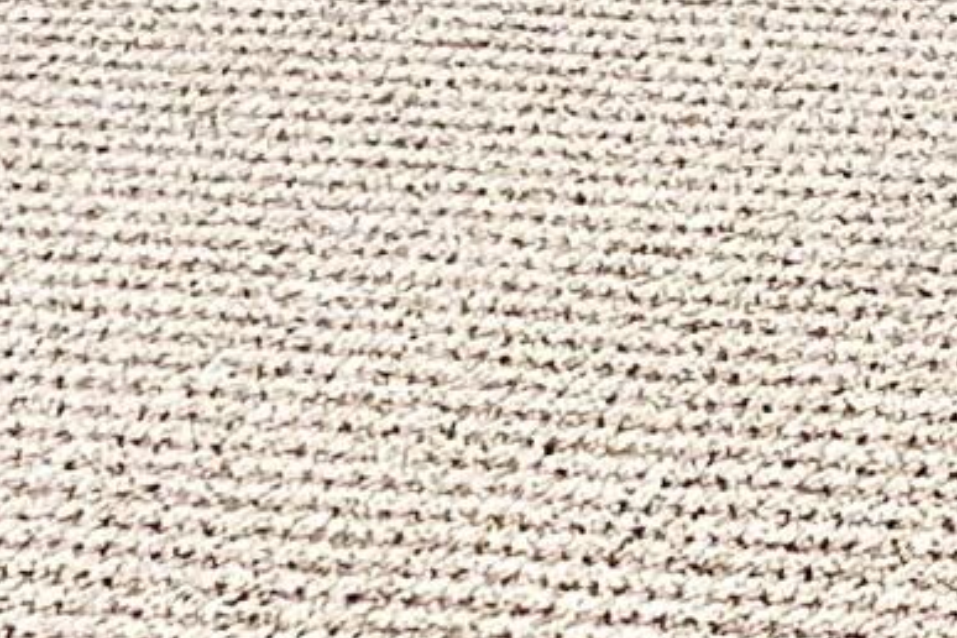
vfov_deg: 8.0
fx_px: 3004
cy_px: -1837
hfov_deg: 13.2
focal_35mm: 113
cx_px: 2337
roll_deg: +0.4
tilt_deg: -9.0
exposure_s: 1/99
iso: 40
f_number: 2.2
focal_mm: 2.22
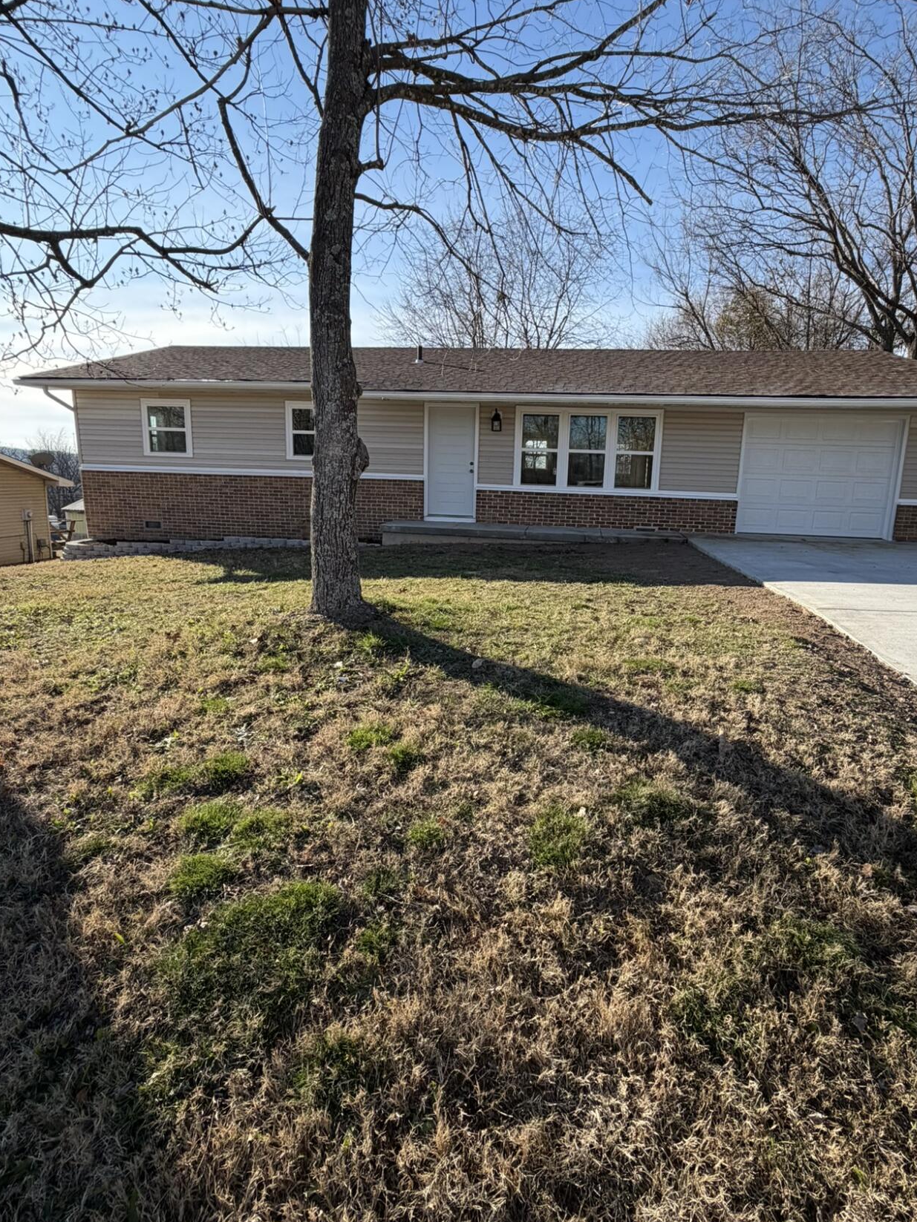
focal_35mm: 17
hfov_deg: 74.5
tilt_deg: -9.1
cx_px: 505
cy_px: 585
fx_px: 601
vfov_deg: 91.0
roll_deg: -1.2
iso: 40
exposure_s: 1/709
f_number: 2.2
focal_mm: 2.22
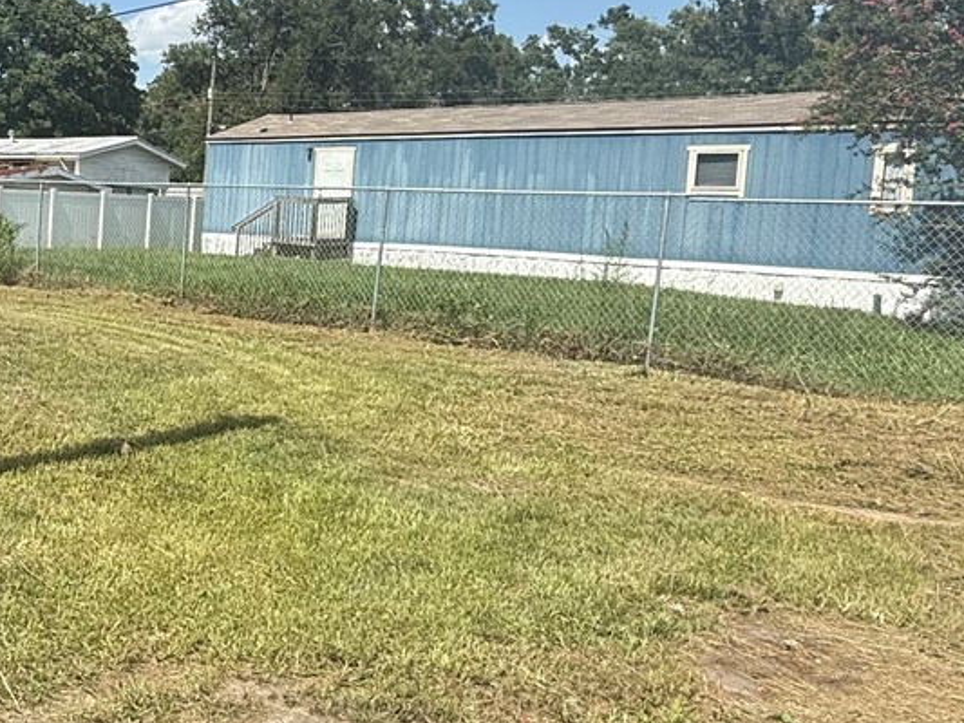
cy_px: 309
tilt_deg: -4.2
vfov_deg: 34.3
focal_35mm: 42
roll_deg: -2.6
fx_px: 1170
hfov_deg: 39.9
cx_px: 24
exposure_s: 1/585
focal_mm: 2.22
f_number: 2.2
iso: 20
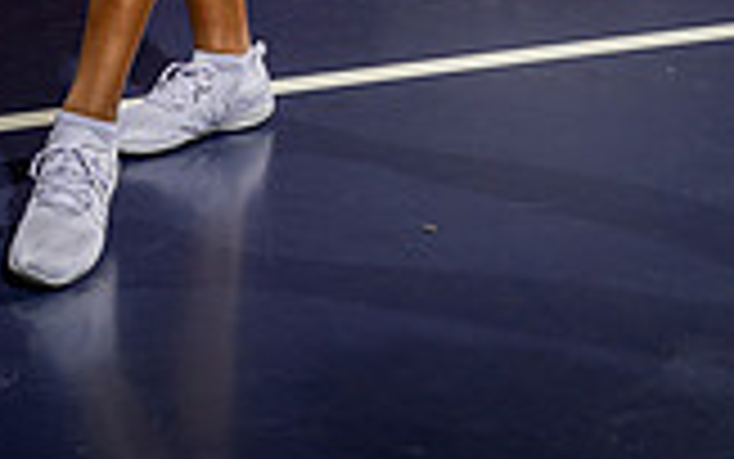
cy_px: -490
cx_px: 140
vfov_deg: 9.3
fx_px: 2641
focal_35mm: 132
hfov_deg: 15.7
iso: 250
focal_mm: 47
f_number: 4
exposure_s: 1/250
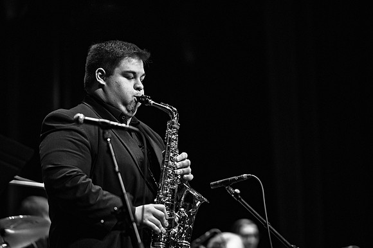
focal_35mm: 200
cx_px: 186
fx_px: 2071
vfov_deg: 6.9
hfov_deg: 10.3
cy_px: 124
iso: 4000
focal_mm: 200
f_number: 2.8
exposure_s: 1/320
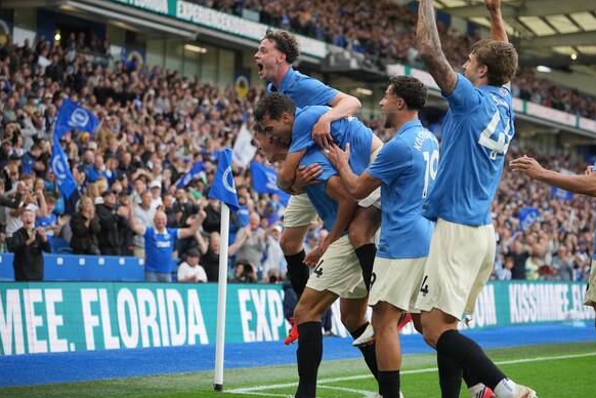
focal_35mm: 95
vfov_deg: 14.4
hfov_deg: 21.4
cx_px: 338
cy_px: 214
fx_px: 1573
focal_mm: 79
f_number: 2.8
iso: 1600
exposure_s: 1/2000
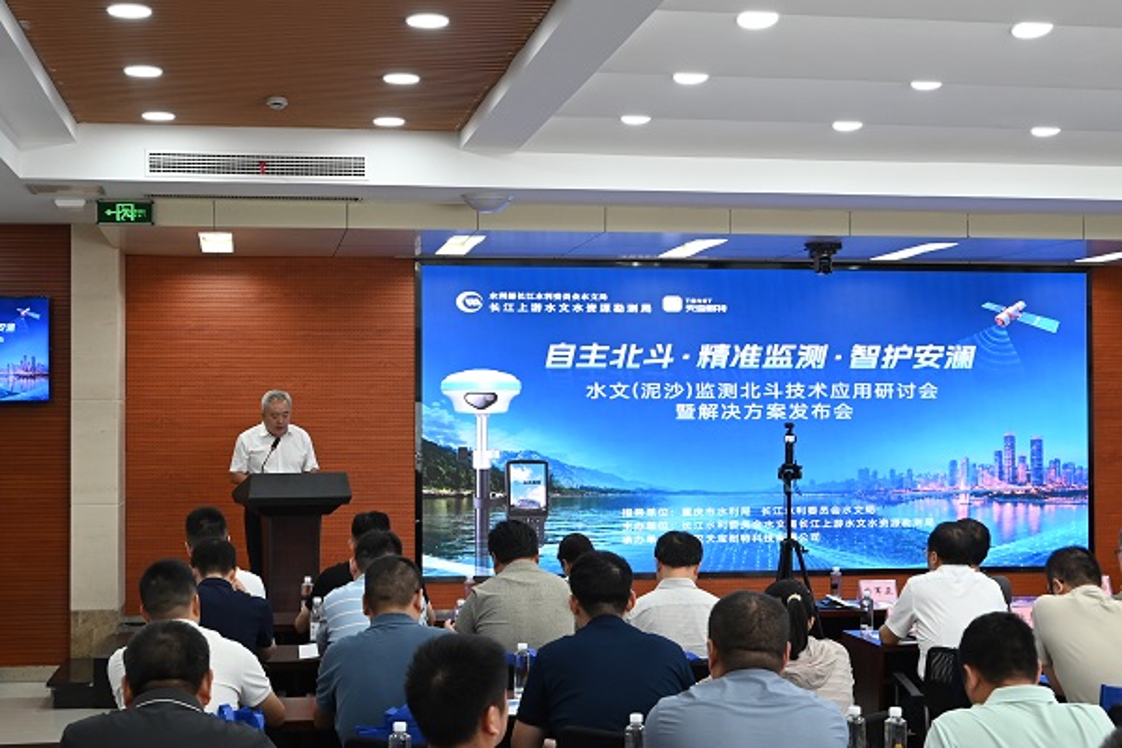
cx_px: 561
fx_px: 1776
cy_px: 374
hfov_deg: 35.1
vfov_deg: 23.8
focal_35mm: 57
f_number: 5.3
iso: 720
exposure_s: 1/60
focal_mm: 38
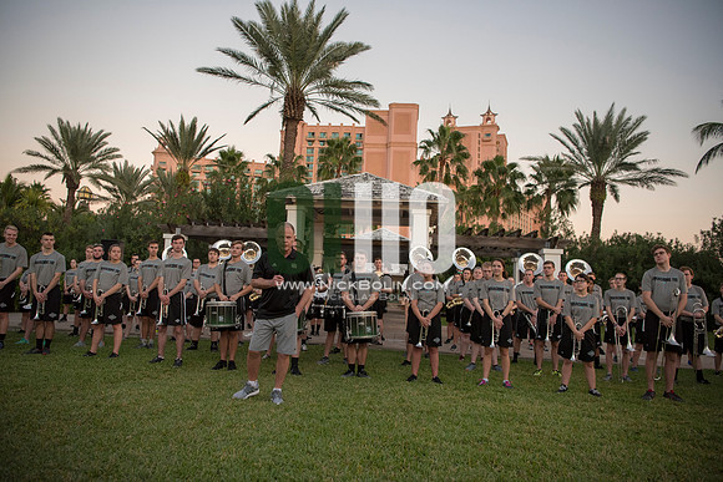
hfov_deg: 69.4
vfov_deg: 49.6
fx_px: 522
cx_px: 362
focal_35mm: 26
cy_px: 241
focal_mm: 26
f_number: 3.2
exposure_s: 1/800
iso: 2000
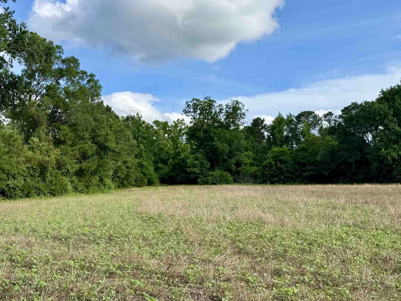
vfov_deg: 35.0
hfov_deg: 45.0
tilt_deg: +9.0
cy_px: 116
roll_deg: +0.7
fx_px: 475
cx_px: 128
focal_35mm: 41
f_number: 1.78
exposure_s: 1/3584
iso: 80
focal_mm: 6.76
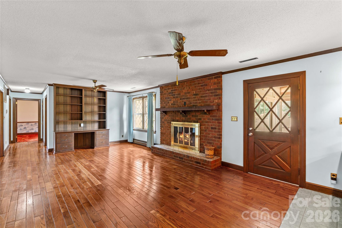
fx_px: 152
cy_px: 114
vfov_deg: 73.7
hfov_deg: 96.7
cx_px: 171
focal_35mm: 16
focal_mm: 16
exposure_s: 1.3
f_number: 8
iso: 100
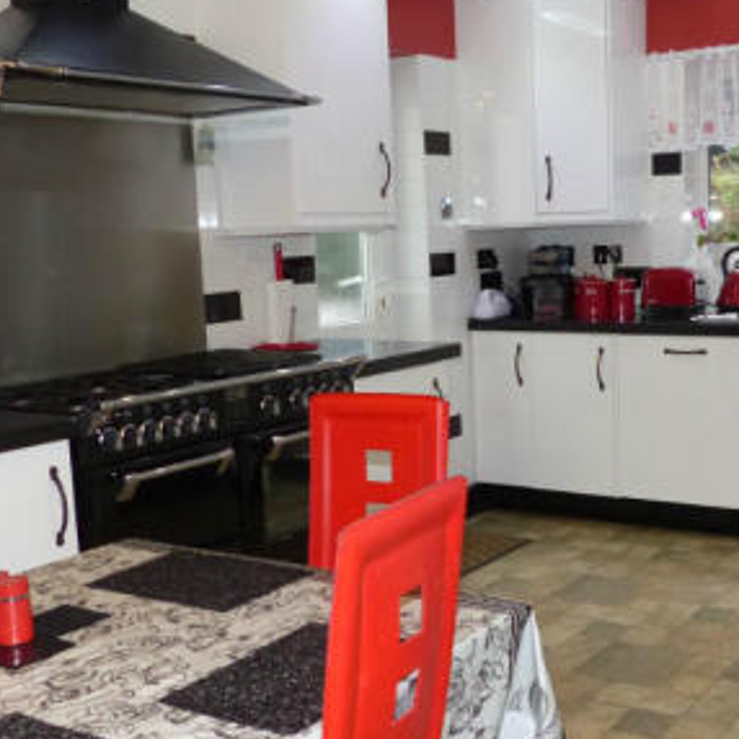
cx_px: 472
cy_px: 404
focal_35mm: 45
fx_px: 1087
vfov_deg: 37.5
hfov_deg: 37.3
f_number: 2.8
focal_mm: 4.5
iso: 400
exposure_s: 1/60
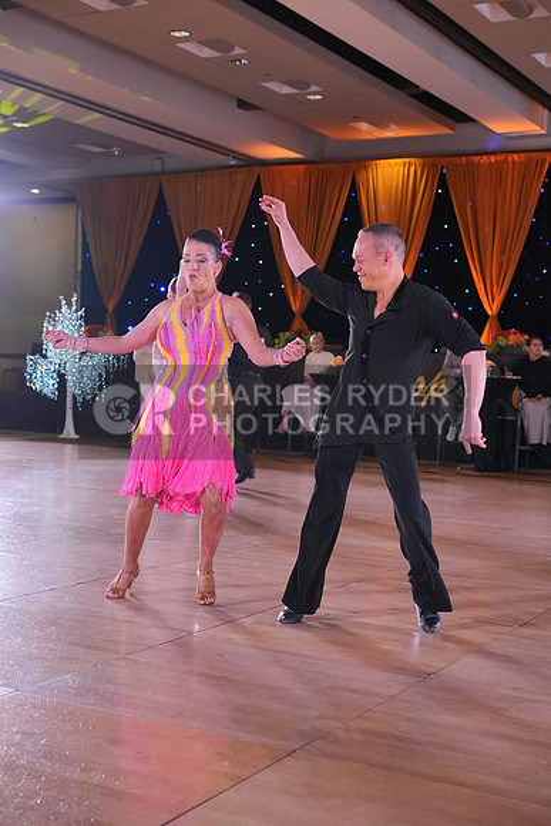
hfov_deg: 27.0
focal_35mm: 50
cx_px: 276
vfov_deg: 39.6
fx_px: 1147
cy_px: 413
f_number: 4
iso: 2000
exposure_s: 1/400
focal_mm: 50
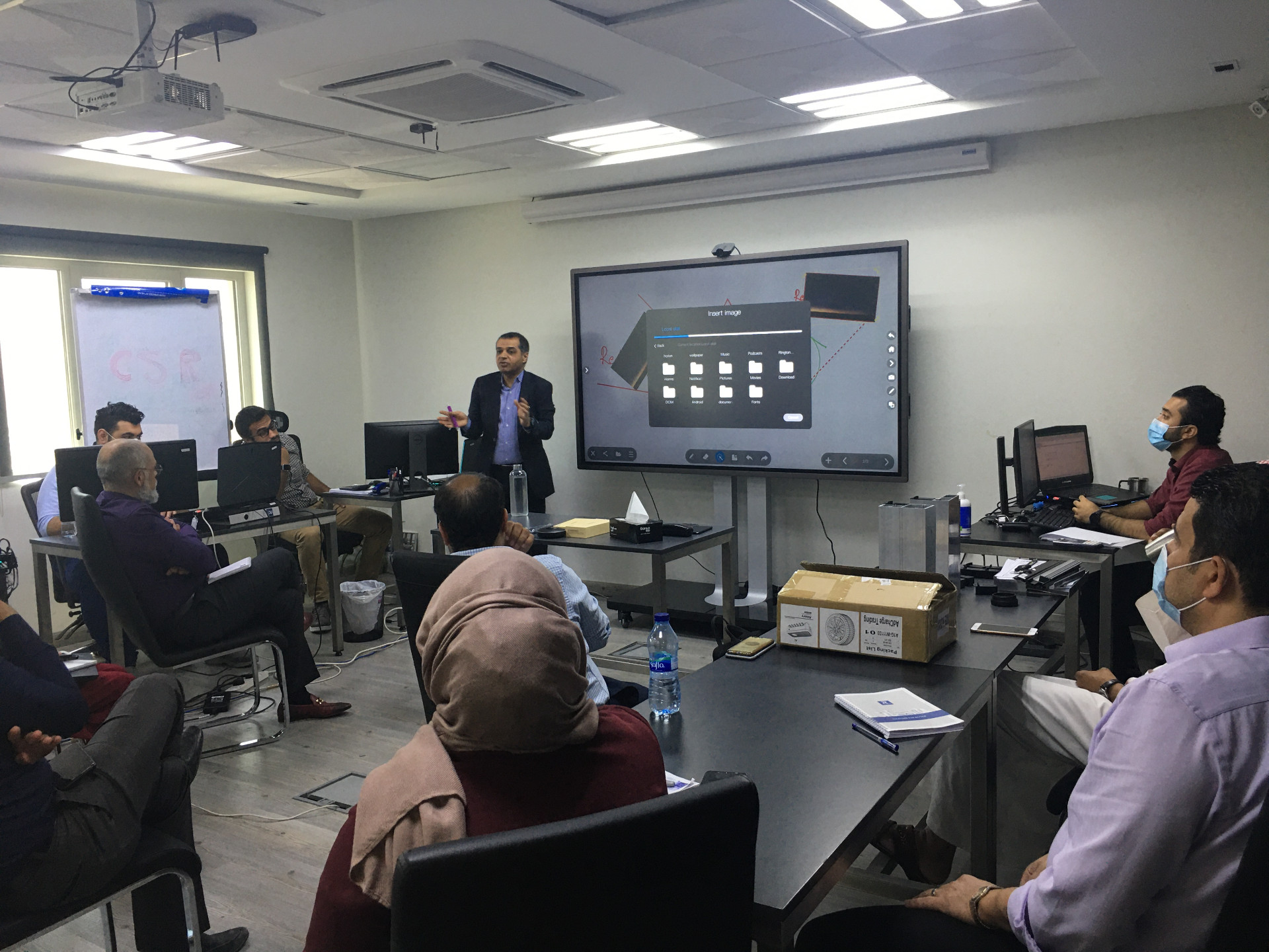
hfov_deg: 61.7
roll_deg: +1.9
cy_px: 476
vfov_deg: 48.2
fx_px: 1063
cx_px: 634
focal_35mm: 29
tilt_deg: -6.2
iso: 40
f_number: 2.2
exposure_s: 1/15
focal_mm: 4.15
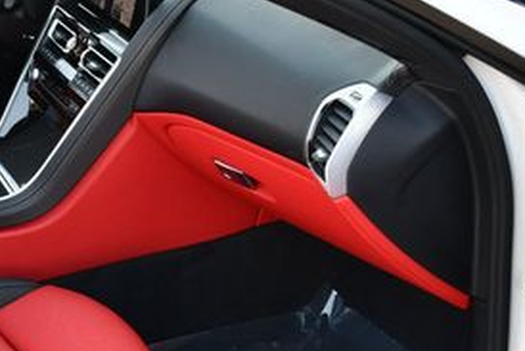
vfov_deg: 16.3
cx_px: -46
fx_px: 1226
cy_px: 222
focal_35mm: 84
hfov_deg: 22.8
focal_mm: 18
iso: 400
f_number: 3.5
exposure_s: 1/250
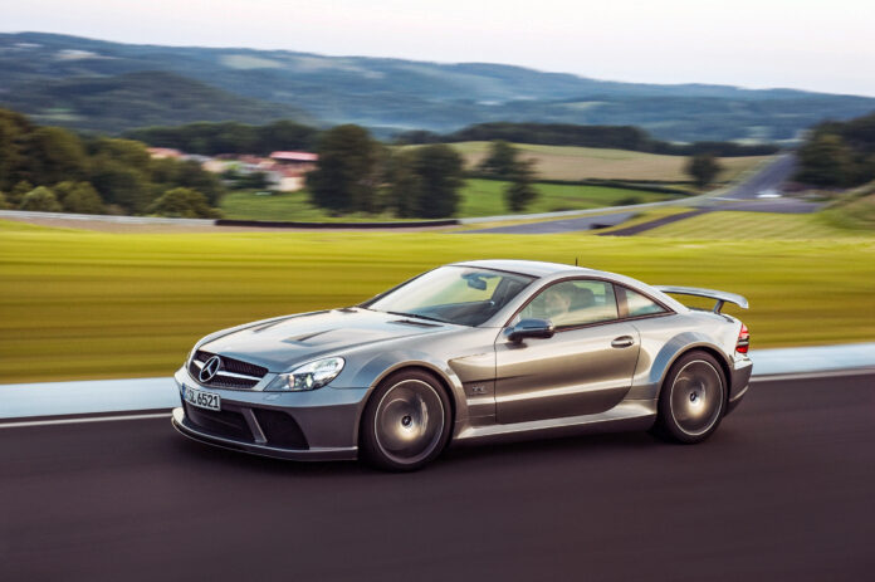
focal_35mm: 56
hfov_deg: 35.7
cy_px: 291
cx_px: 438
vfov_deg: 24.2
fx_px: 1360
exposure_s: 10
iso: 200
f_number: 16
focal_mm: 56
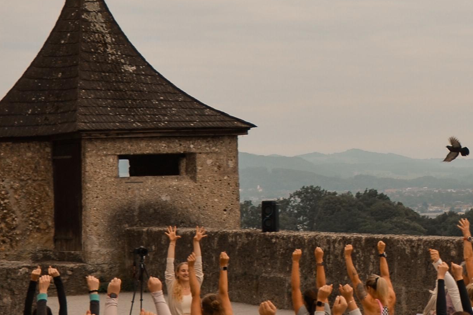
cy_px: 54
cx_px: 499
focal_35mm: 148
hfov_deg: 13.6
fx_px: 1944
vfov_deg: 9.2
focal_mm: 26
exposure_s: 1/250
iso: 100
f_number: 4
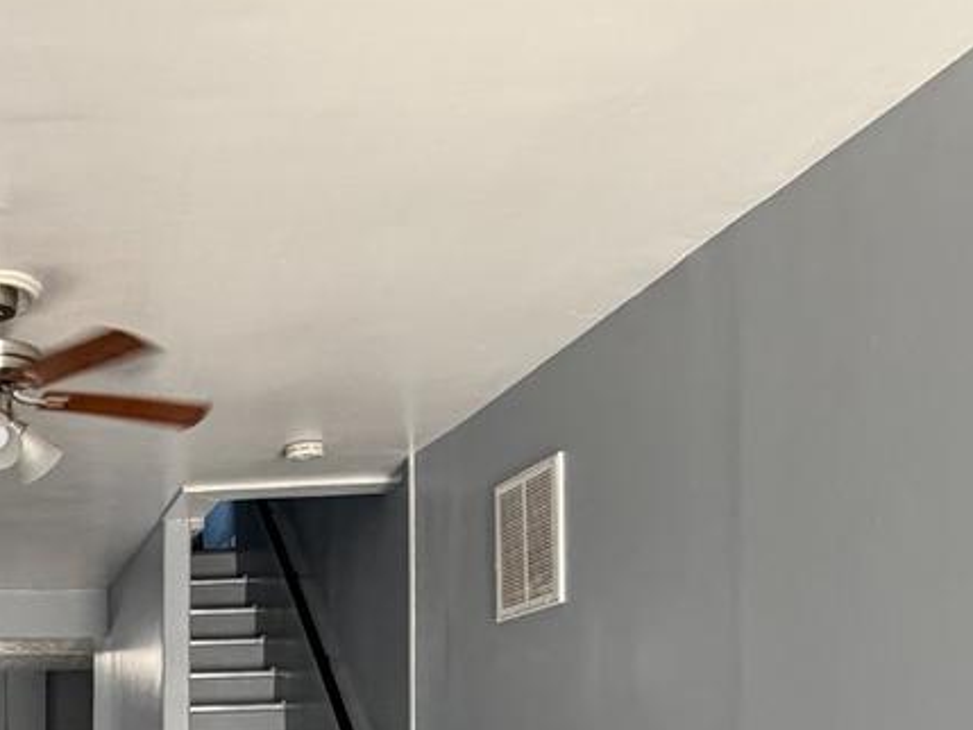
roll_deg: +0.6
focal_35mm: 47
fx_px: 1321
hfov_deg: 35.7
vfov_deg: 28.2
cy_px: 798
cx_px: -41
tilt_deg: -0.3
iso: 250
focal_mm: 2.22
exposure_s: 1/60
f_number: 2.2
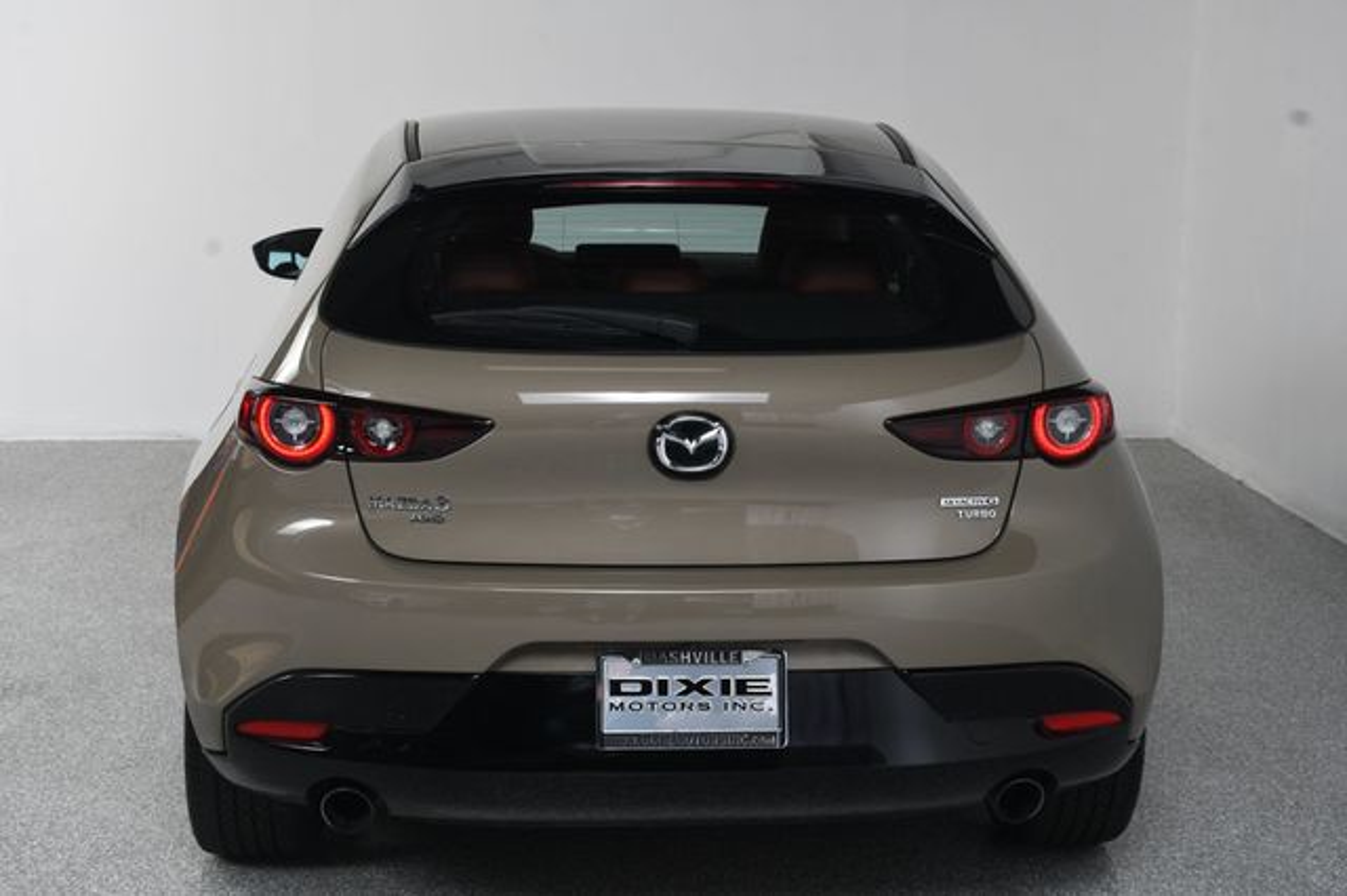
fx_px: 2132
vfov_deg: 23.8
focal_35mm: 57
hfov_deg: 35.1
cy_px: 448
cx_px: 674
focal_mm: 38
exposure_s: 1/160
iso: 100
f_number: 10
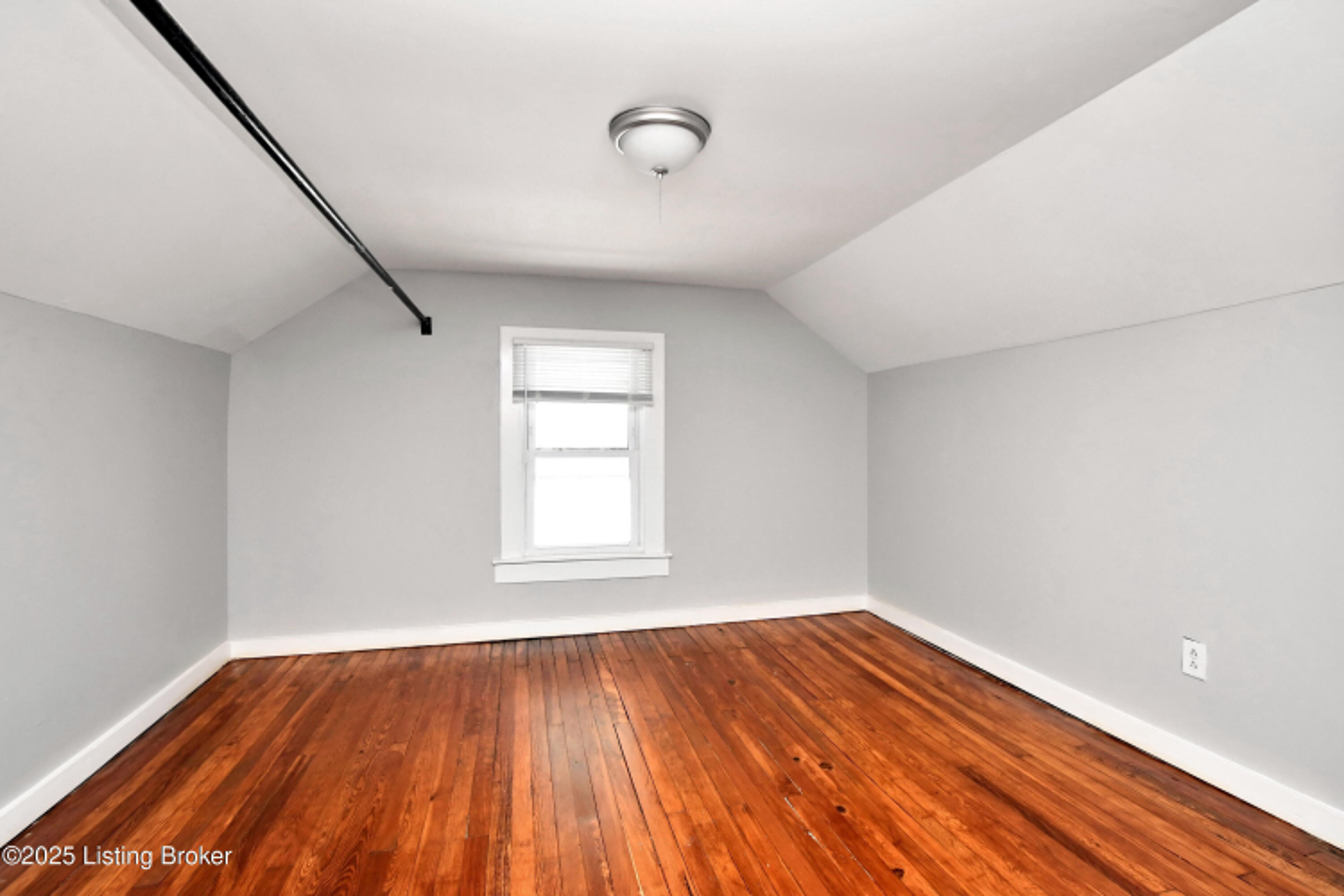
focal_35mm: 15
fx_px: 560
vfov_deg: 77.3
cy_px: 448
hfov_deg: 100.4
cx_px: 672
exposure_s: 1/60
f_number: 7.1
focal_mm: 10
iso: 1600
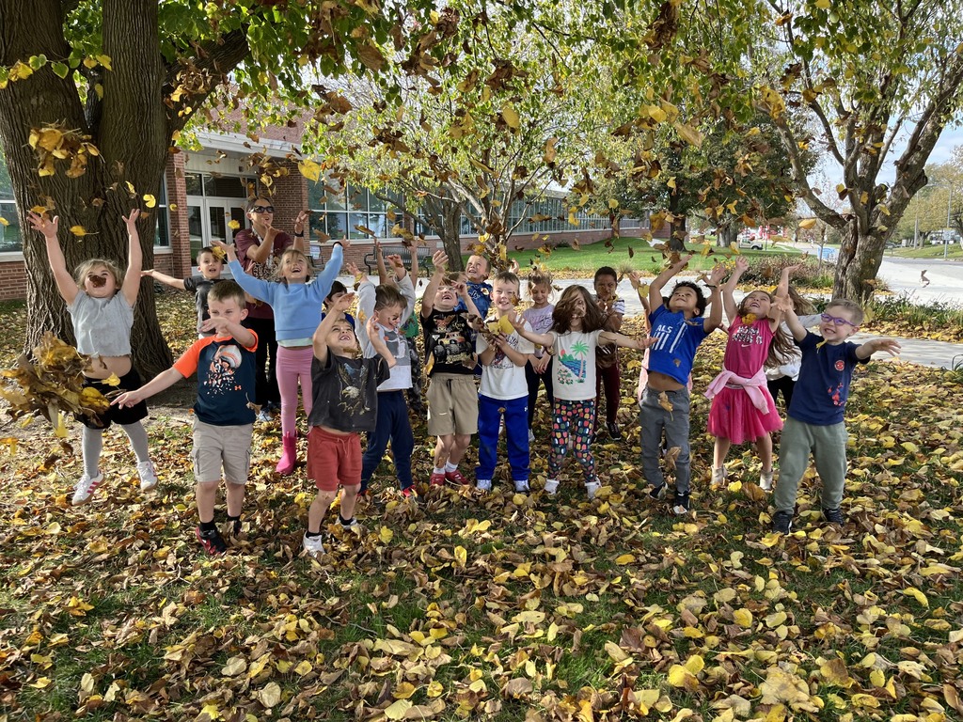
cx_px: 482
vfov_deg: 53.1
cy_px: 361
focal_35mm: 26
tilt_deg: -10.8
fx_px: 723
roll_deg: -0.5
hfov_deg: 67.3
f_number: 1.6
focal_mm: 5.1
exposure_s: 1/672
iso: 50
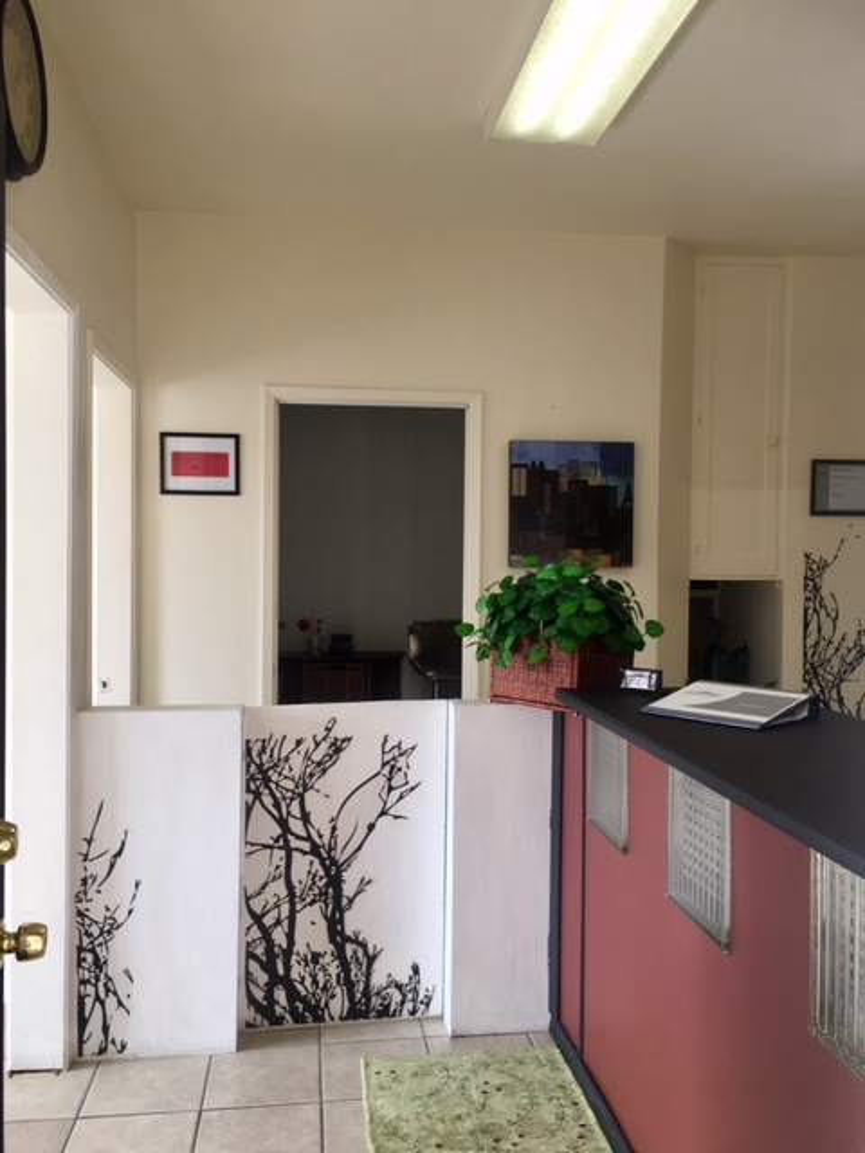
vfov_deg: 61.7
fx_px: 966
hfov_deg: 48.2
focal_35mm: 29
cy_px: 576
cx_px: 432
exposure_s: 1/60
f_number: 2.2
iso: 32
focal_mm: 4.15
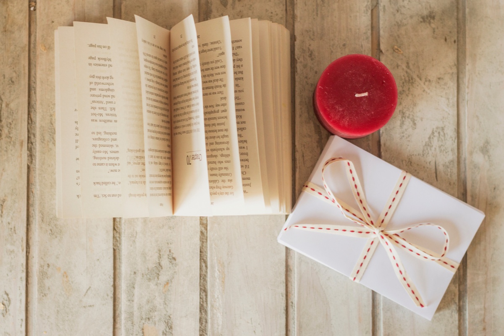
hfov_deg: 27.0
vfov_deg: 18.2
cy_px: 168
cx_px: 252
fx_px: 1050
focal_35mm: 75
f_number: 4
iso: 400
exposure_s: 1/200
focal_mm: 50
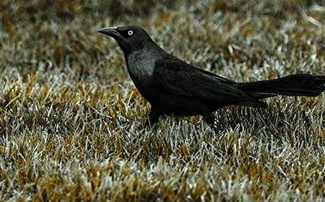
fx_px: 7294
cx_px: 153
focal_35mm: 824
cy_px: 104
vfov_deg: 1.6
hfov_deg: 2.6
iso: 3200
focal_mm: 700
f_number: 11
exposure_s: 1/3200
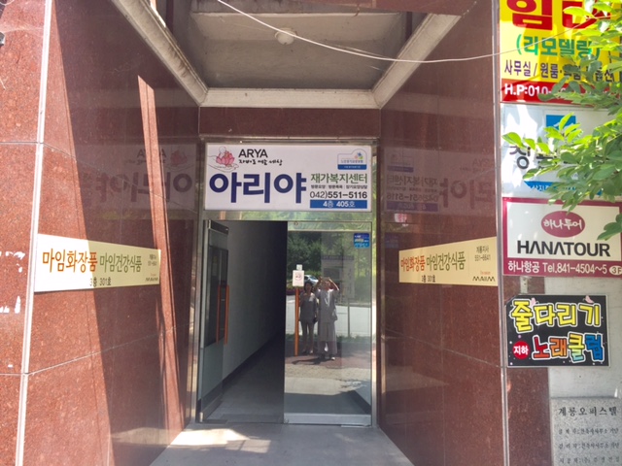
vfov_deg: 48.2
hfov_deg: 61.7
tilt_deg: +5.7
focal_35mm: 29
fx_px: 521
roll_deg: -1.9
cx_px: 311
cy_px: 233
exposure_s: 1/284
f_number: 2.2
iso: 32
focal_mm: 4.15
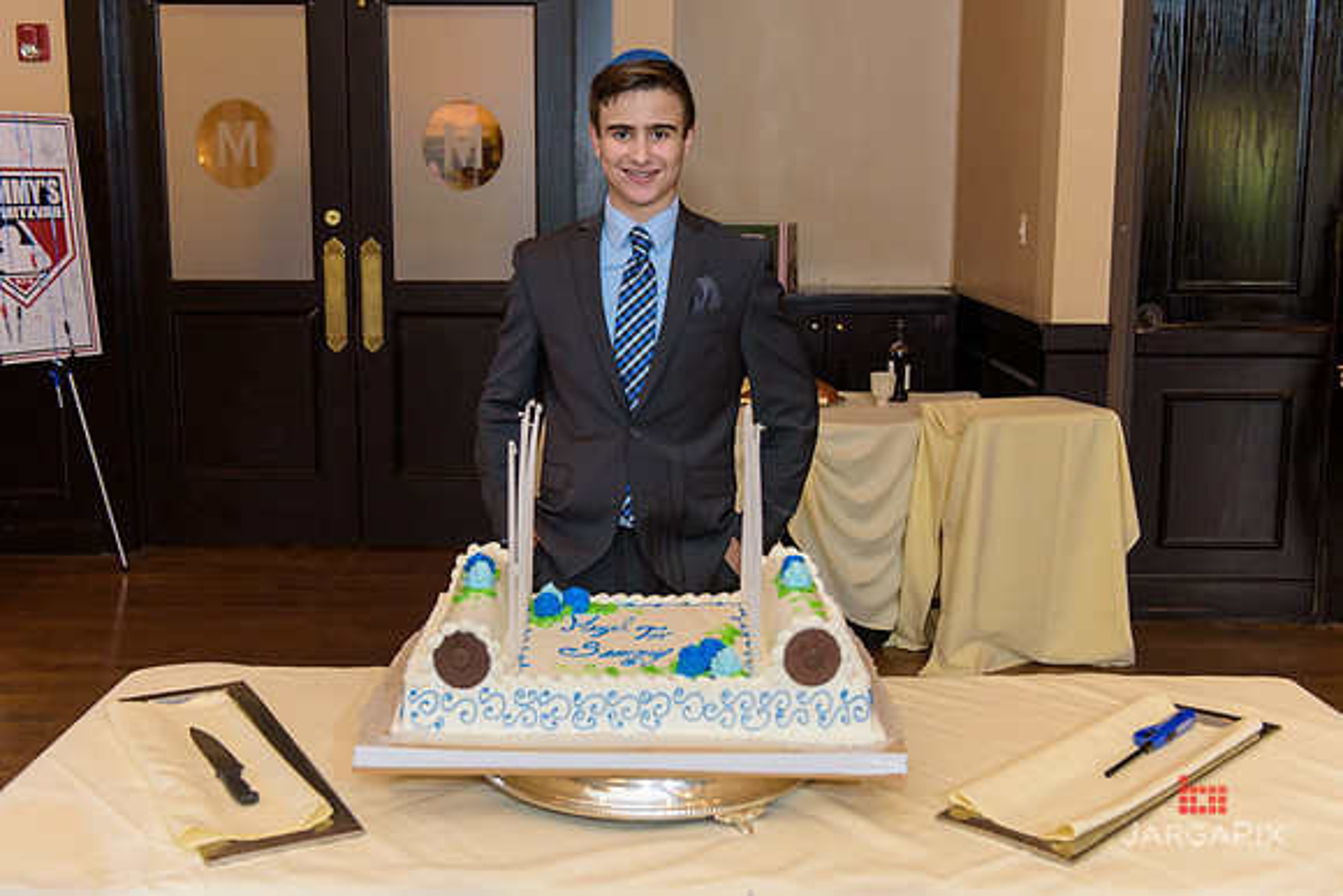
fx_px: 1493
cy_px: 448
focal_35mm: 40
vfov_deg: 33.4
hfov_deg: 48.4
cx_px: 672
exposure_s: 1/125
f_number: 3.2
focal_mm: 40
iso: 1600
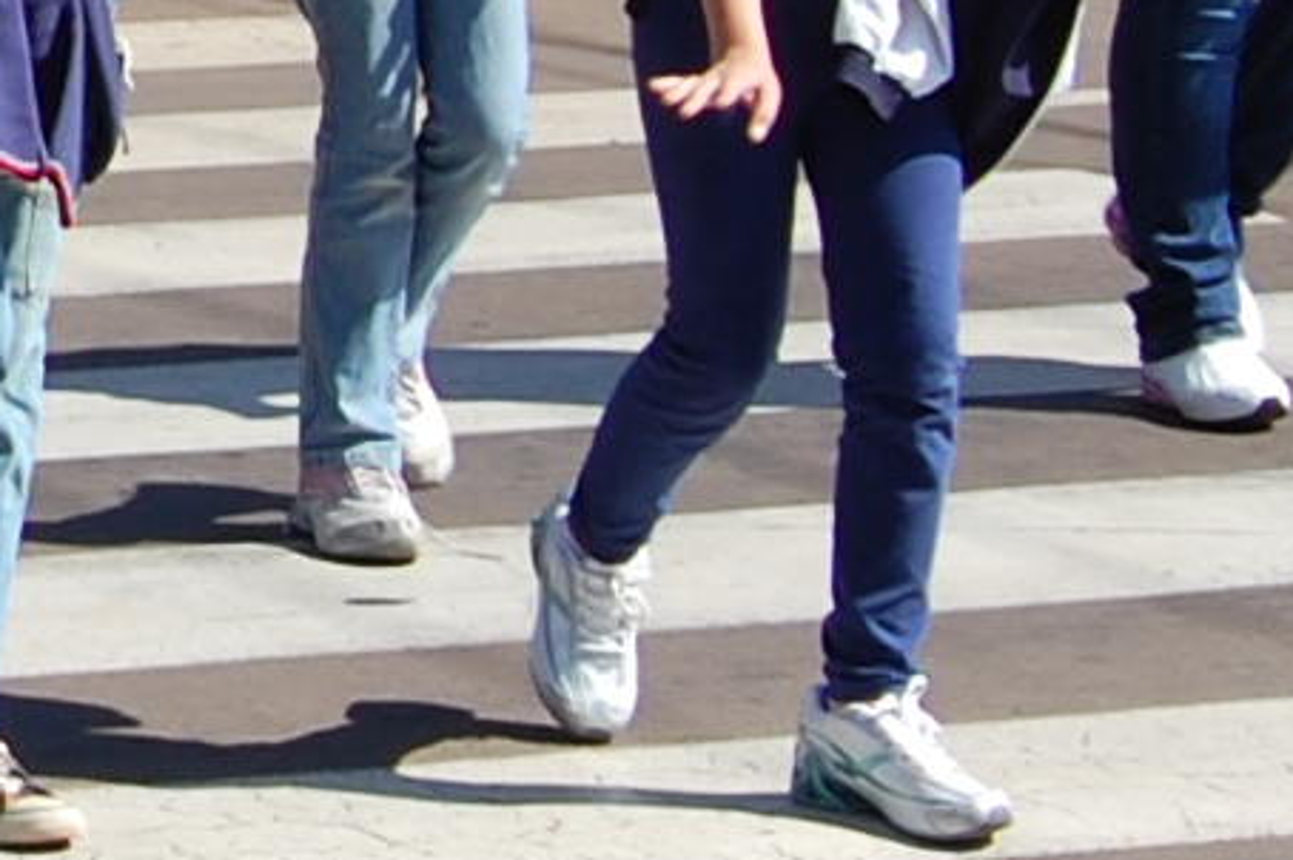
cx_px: -1549
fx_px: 10695
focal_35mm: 298
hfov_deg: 6.6
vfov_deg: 4.5
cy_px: -874
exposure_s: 1/320
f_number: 9
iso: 200
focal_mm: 30
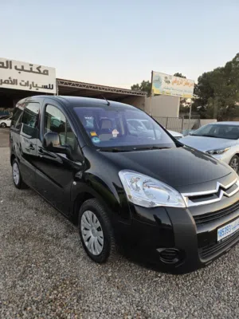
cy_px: 160
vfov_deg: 73.9
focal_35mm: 23
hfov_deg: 58.9
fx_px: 212
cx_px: 120
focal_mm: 5.4
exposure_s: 1/180
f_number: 1.8
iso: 160
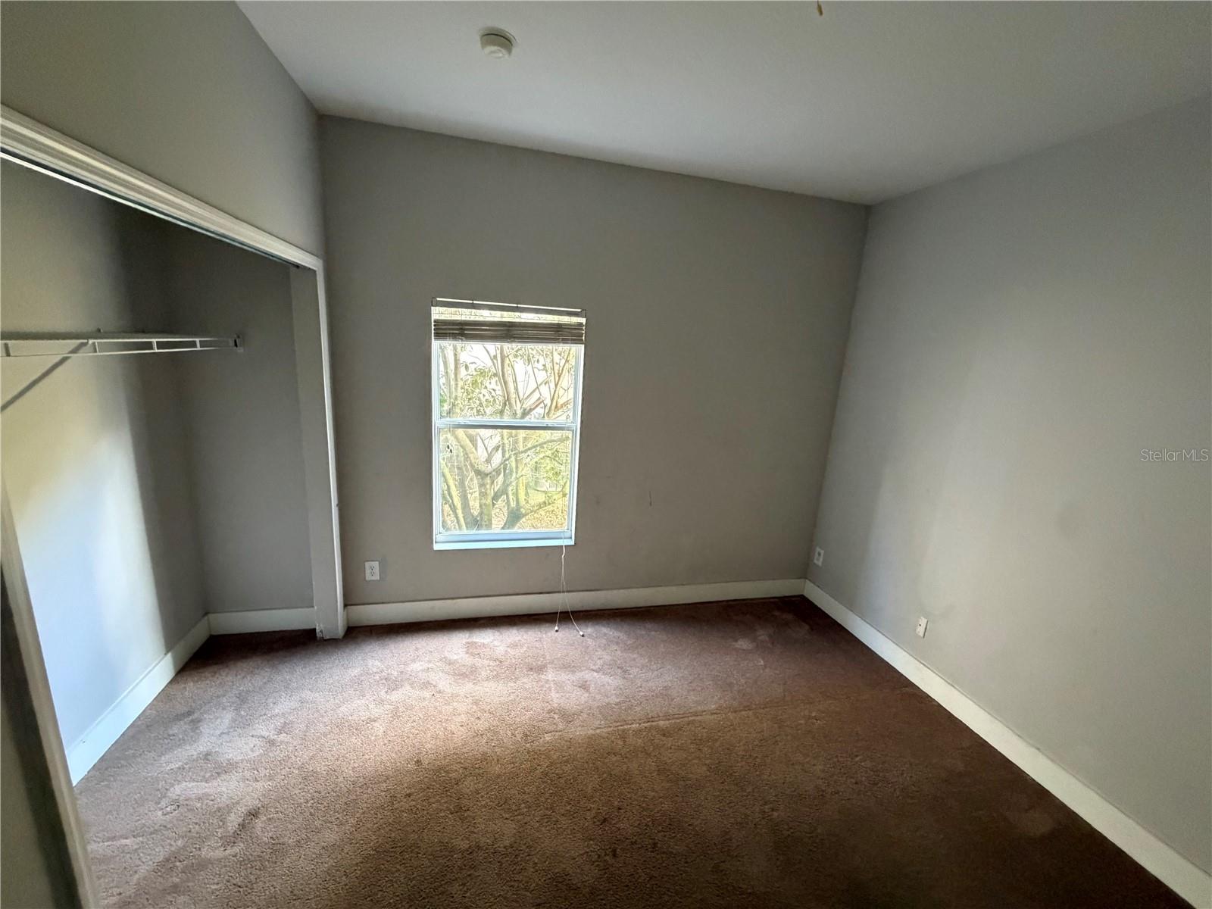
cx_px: 606
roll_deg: -2.8
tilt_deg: -12.6
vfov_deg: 85.7
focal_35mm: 14
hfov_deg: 102.1
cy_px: 454
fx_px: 490
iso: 800
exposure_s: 1/60
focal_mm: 2.22
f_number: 2.2
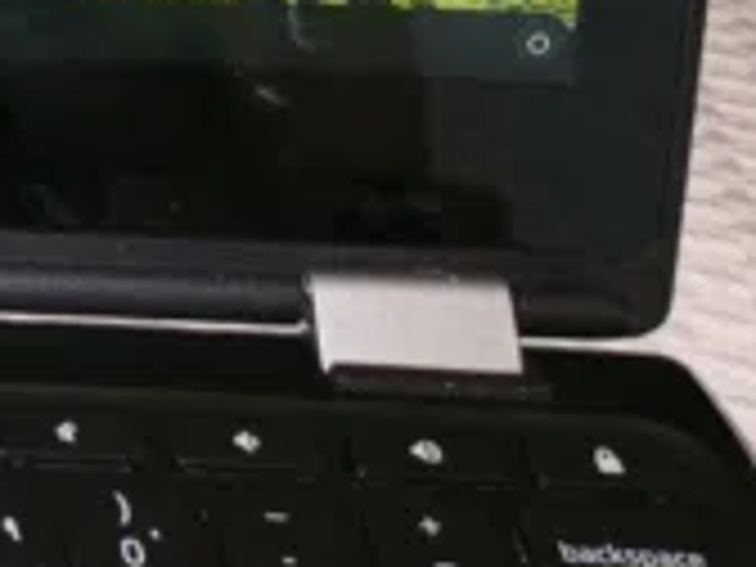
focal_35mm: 95
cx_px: -585
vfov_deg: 14.7
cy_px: -230
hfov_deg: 17.1
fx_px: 2075
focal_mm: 4.69
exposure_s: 1/40
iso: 1743
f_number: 1.79
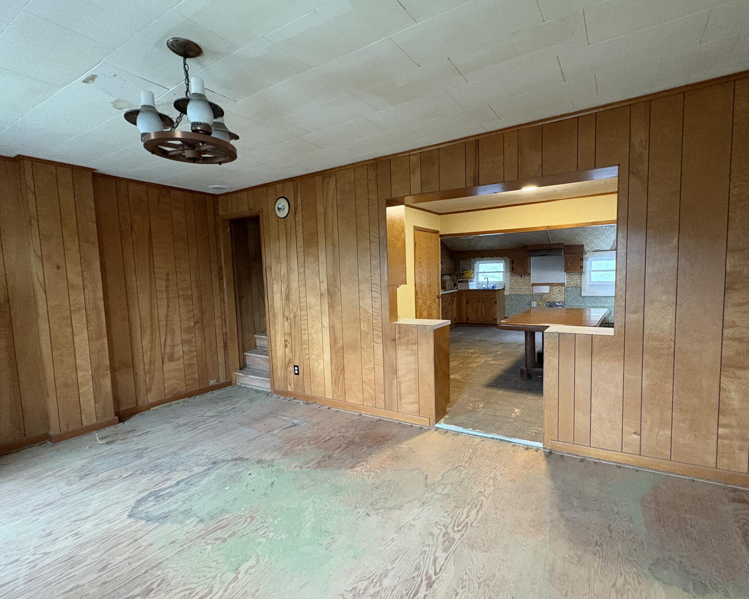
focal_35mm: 17
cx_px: 404
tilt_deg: -4.6
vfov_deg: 76.9
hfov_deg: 89.5
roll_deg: +1.3
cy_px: 306
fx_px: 377
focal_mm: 2.22
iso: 800
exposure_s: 1/60
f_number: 2.2
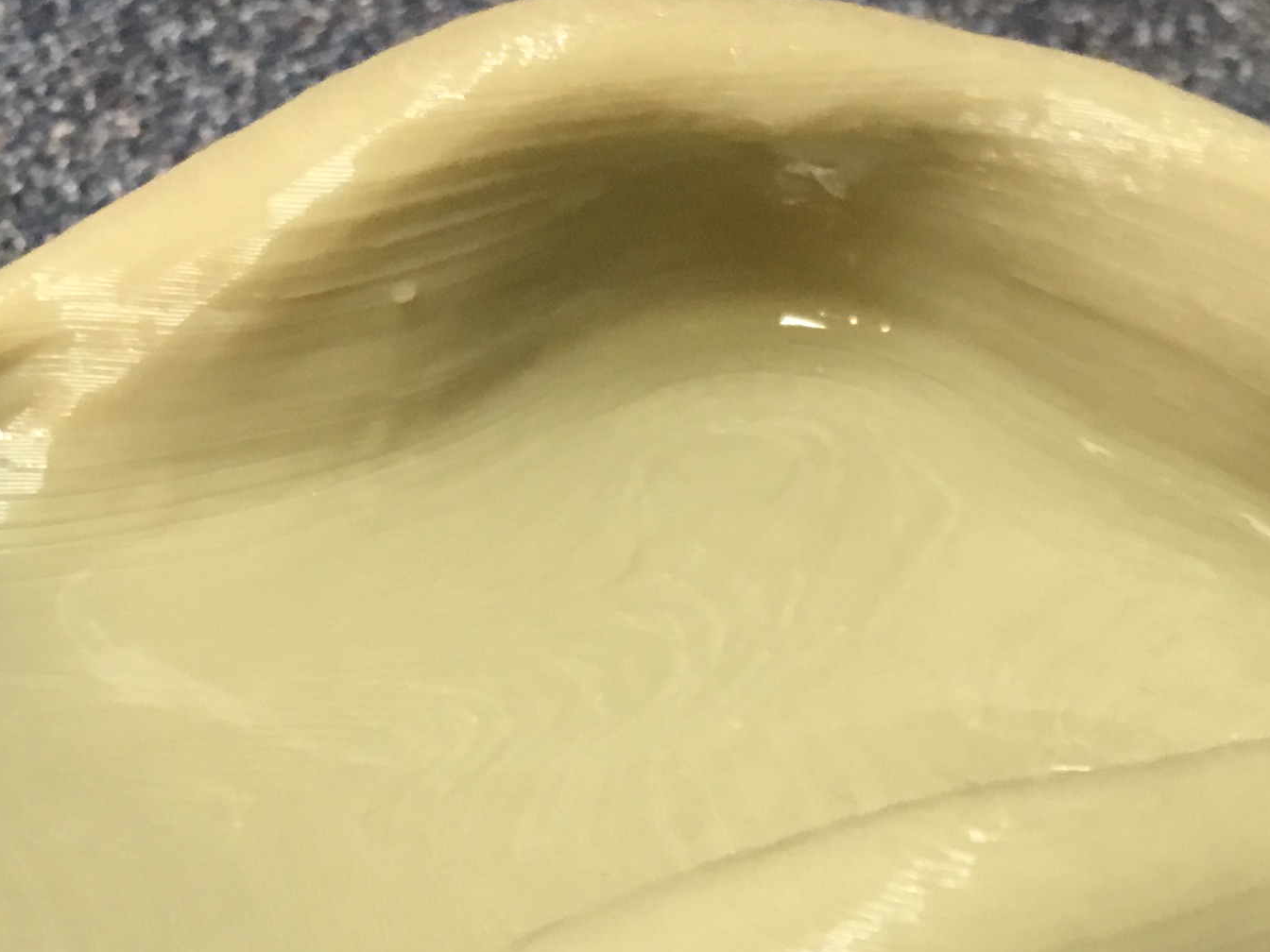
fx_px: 3192
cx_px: 661
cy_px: 1146
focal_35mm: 87
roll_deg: +0.2
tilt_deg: -44.3
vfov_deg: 16.3
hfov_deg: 22.5
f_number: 2.2
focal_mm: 4.15
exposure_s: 1/15
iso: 64
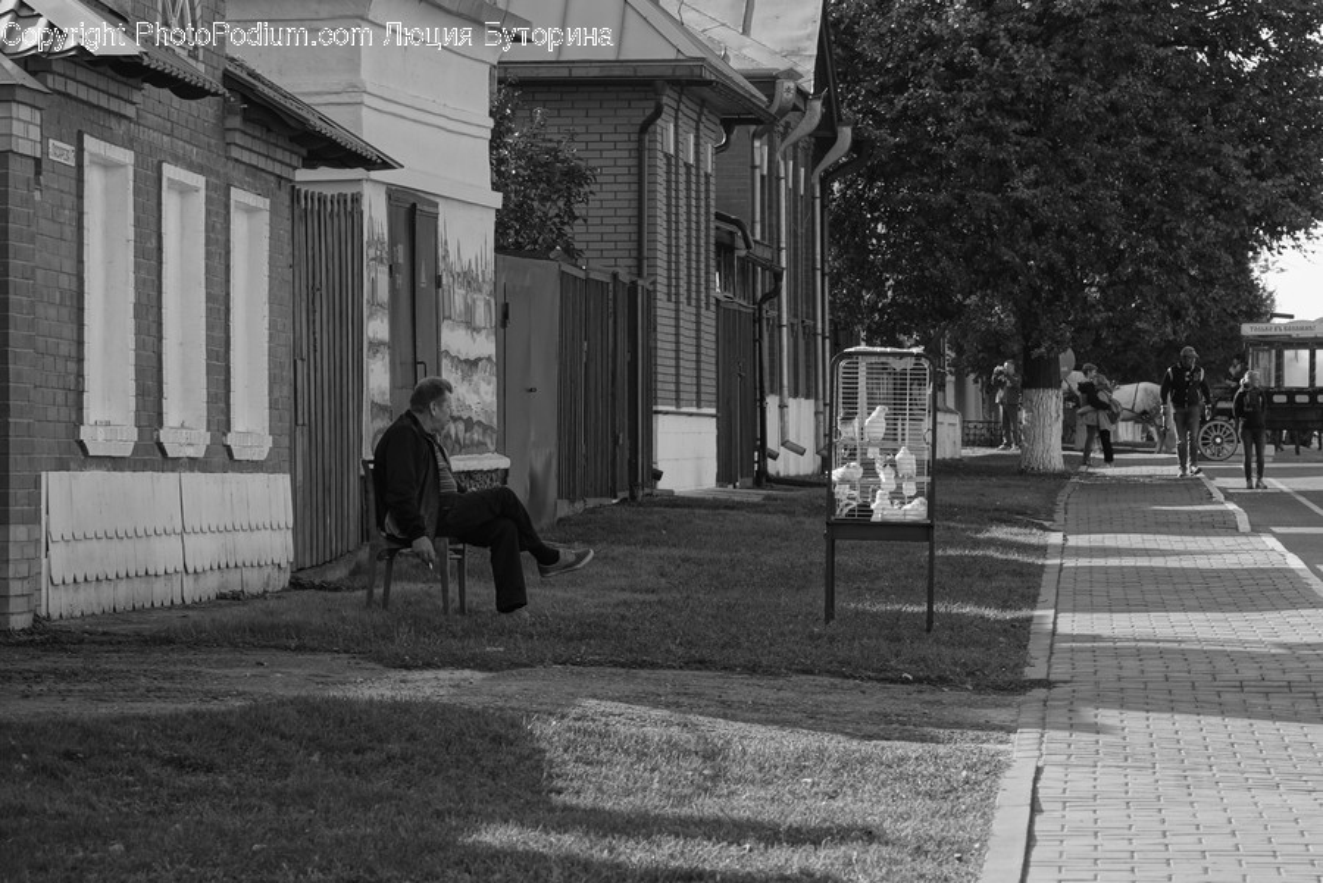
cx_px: 662
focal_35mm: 135
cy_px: 442
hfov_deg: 15.2
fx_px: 4963
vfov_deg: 10.2
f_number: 8
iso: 100
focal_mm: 90
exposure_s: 1/160
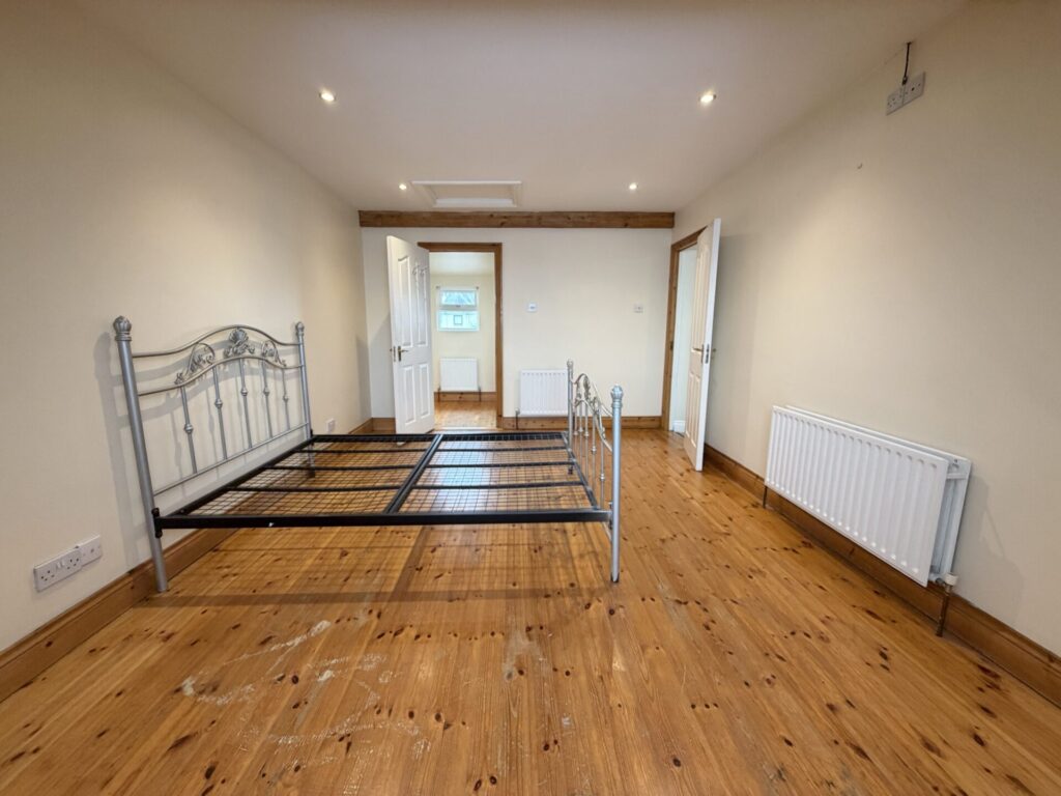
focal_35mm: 14
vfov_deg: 85.7
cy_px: 398
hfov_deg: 102.1
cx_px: 530
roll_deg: -0.3
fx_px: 429
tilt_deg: -10.1
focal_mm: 2.22
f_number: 2.2
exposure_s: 1/50
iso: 250
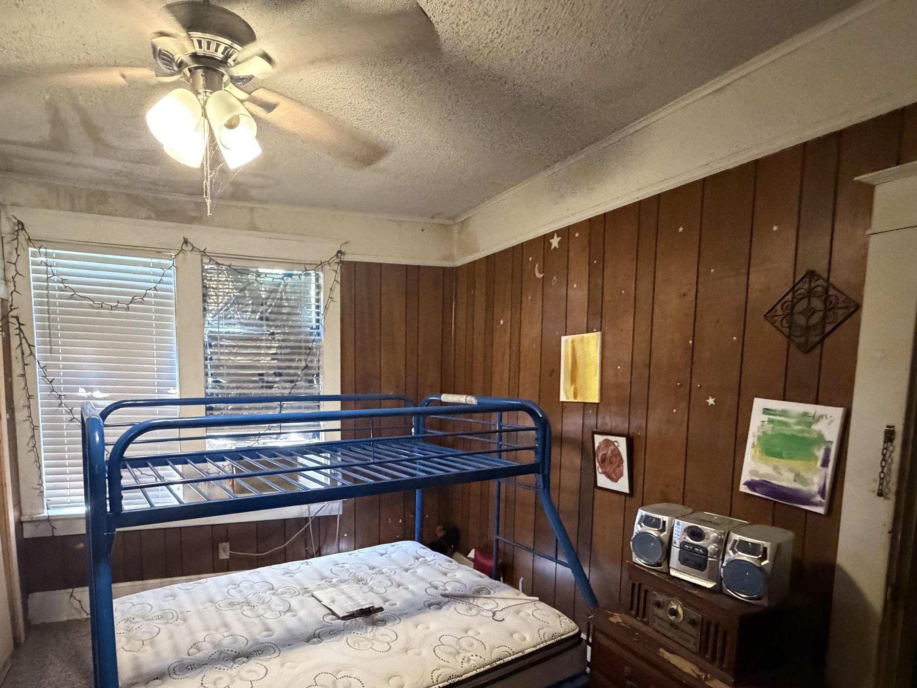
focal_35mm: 20
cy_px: 427
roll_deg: +0.4
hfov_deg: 80.5
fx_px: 530
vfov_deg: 65.1
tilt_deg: -4.4
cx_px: 355
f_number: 2.2
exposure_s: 1/60
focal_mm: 2.22
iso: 1250
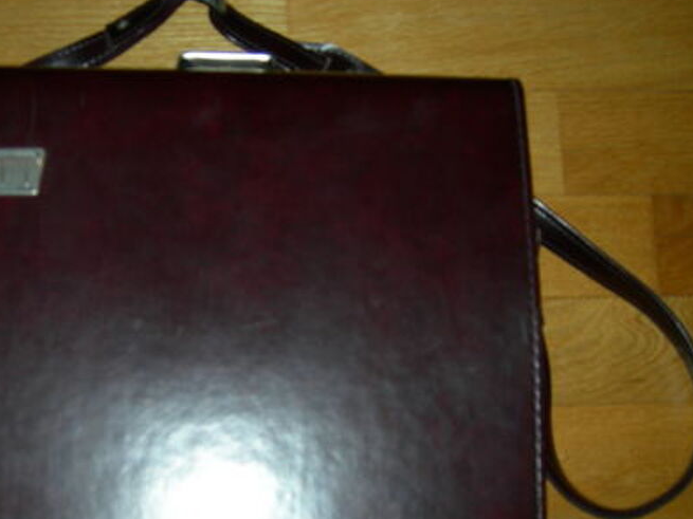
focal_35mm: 55
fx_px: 1101
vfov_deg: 26.5
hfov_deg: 34.7
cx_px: 252
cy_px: 296
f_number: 2.7
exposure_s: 1/60.1
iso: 64
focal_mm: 7.5
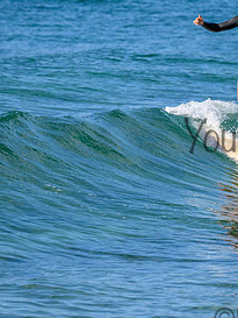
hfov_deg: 1.2
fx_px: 11029
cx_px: 304
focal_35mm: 1204
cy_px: 125
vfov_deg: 1.6
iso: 1800
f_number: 11
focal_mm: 590
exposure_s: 1/2000
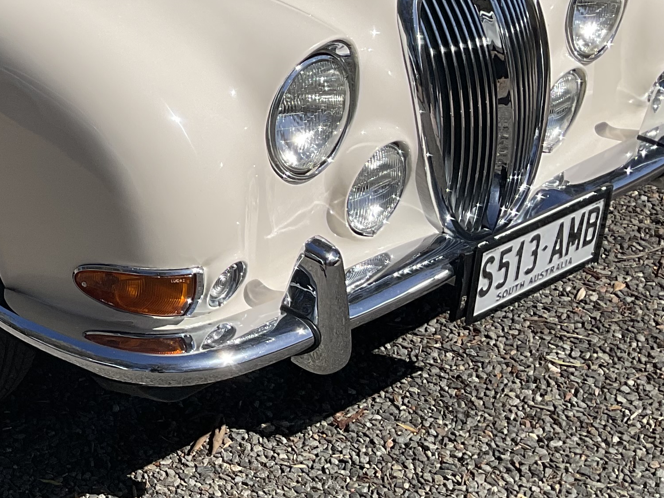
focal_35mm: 78
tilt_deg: -21.2
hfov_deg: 23.2
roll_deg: +1.7
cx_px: -110
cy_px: 61
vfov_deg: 18.6
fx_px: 1496
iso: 20
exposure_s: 1/3125
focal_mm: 3
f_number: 1.8
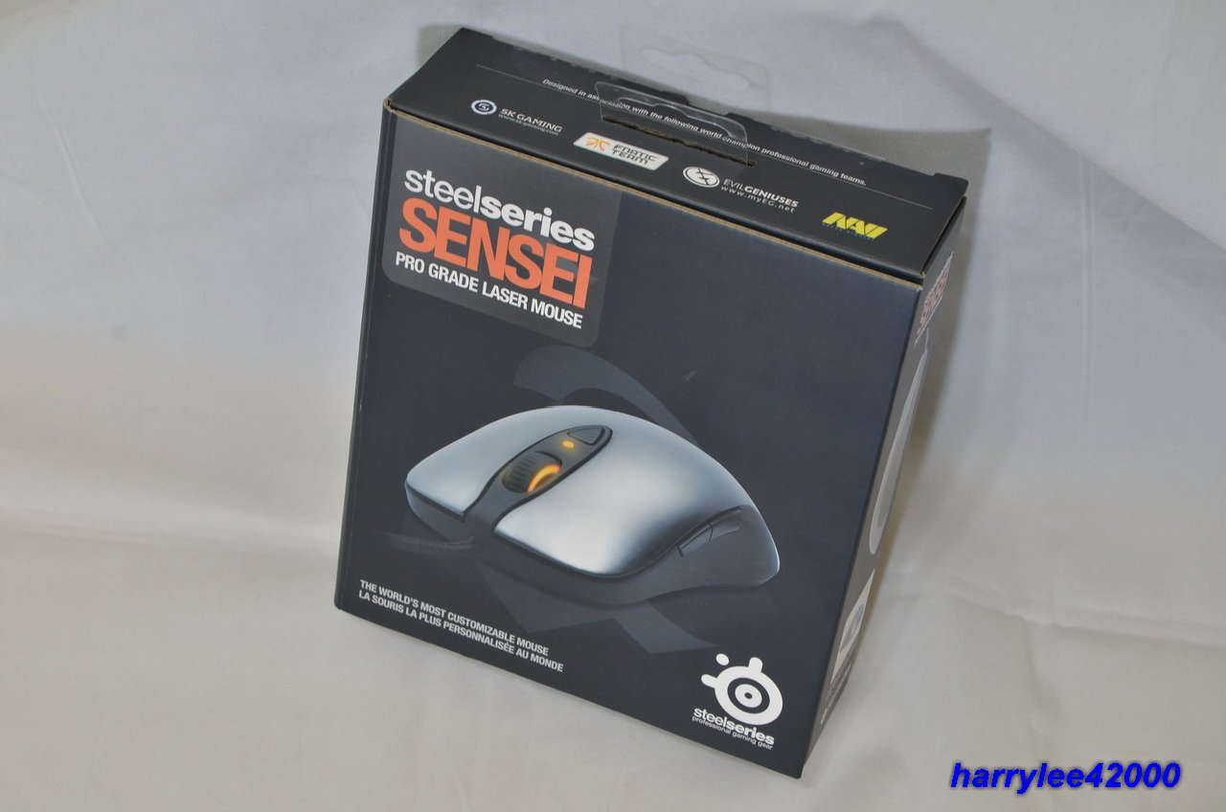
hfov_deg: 27.0
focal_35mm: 75
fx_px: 2549
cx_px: 613
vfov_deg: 18.1
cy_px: 406
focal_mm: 50
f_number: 10
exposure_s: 1/8
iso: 400
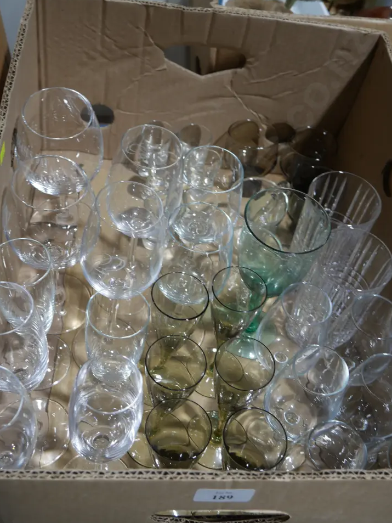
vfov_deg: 43.8
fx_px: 649
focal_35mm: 43
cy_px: 258
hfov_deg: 33.6
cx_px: 194
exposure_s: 1/60
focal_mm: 20
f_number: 4.4
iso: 200
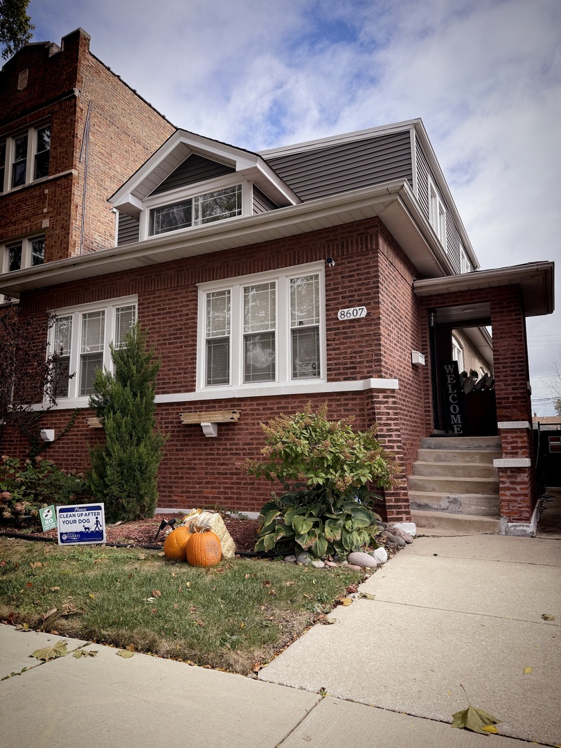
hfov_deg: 56.8
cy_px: 374
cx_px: 280
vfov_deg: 71.6
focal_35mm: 24
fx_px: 519
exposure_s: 1/3279
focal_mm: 6.76
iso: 100
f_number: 1.78
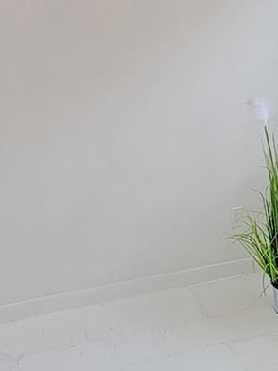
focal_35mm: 51
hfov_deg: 27.9
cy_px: 45
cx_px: 226
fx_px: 546
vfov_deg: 35.5
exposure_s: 1/60
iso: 50
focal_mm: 2.2
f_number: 2.2
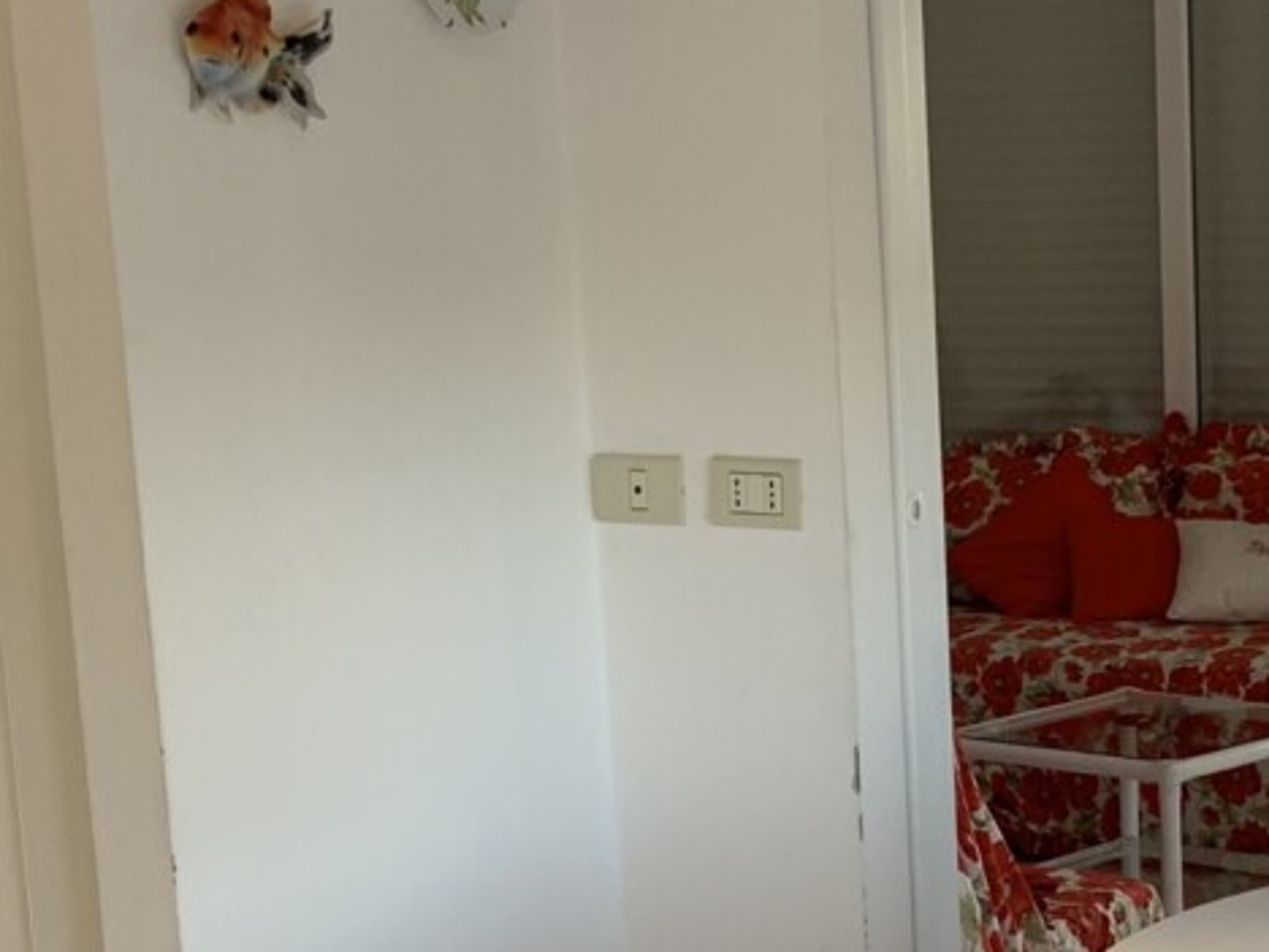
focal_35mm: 80
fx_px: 2933
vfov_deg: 18.2
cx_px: 1152
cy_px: 800
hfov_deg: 23.7
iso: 80
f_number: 1.8
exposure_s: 1/100
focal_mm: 4.25
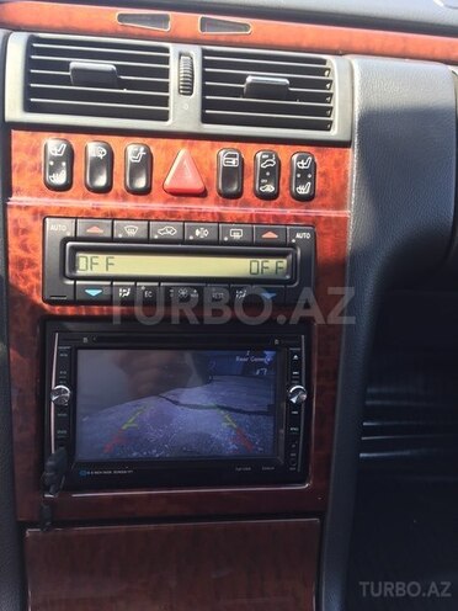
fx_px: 512
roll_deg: -2.9
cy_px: 306
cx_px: 229
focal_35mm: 29
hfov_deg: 48.2
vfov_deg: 61.7
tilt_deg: -29.8
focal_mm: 4.15
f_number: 2.2
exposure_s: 1/100
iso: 40
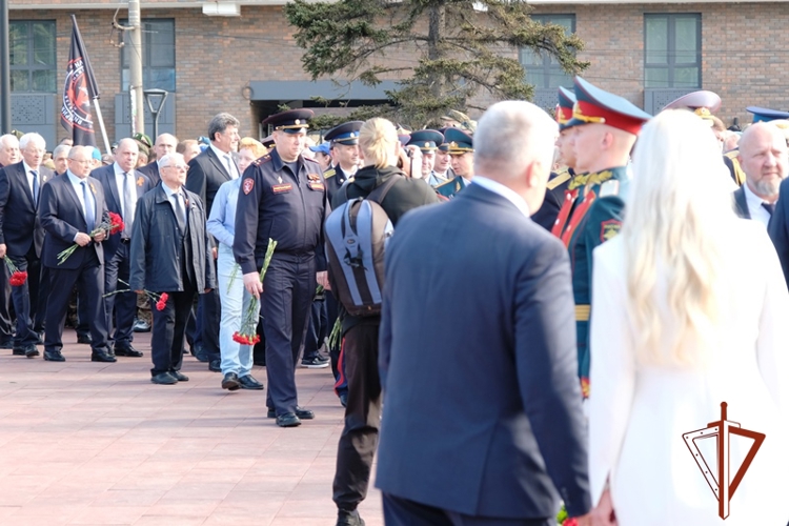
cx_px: 394
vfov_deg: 15.0
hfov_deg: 22.4
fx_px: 1994
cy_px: 263
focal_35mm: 91
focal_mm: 60.8
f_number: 4
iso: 160
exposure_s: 1/105
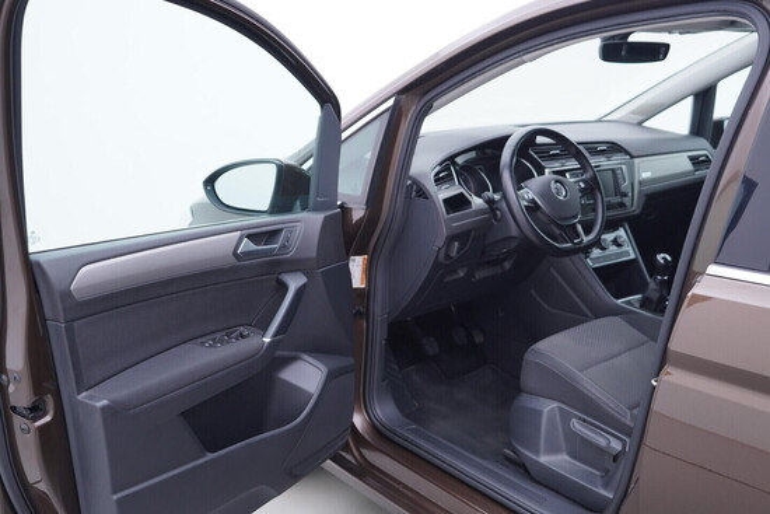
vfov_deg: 36.9
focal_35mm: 36
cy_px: 257
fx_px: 770
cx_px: 385
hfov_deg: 53.1
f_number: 2.8
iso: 125
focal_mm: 24
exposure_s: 1/40
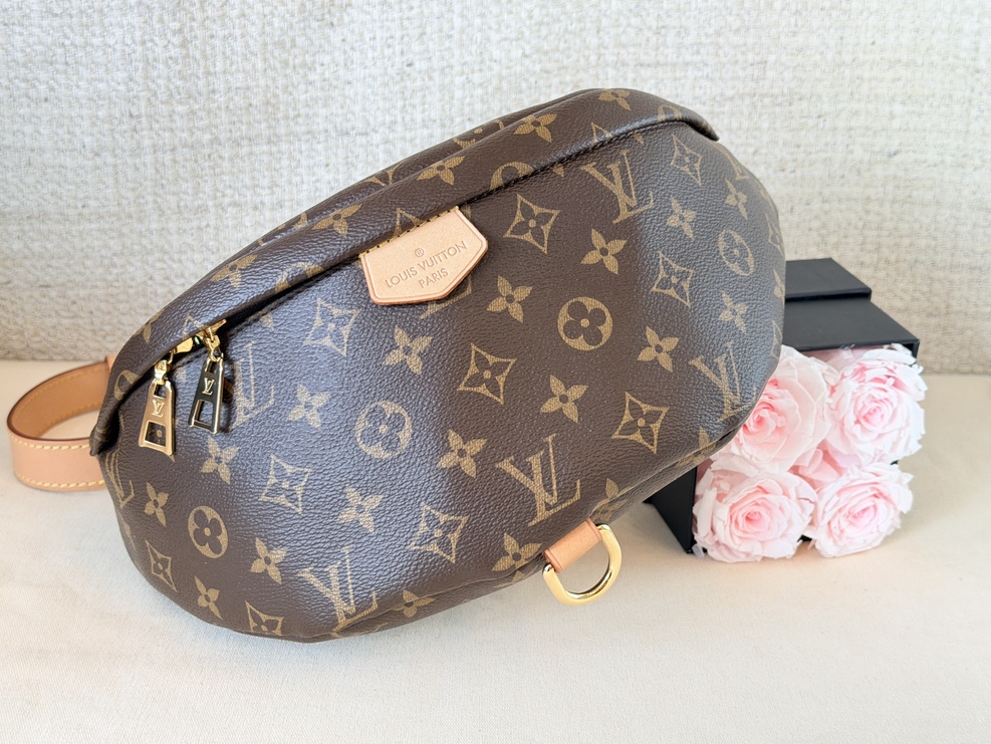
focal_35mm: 49
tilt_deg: -20.3
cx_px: 488
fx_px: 1403
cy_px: 366
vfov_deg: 29.7
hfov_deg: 38.9
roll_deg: -0.9
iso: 100
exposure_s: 1/100
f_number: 1.78
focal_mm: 6.76
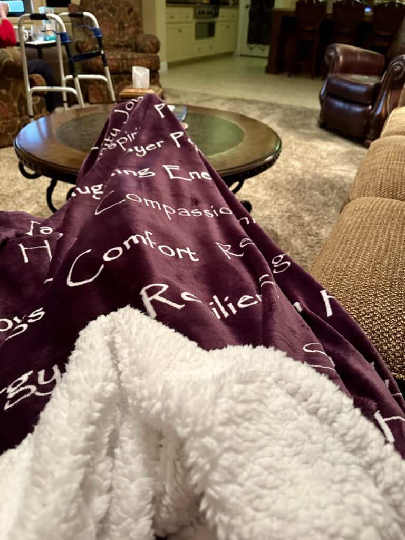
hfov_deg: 56.8
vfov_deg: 71.6
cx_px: 202
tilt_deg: -34.5
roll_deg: -2.7
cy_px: 270
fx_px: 374
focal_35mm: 24
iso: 640
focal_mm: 6.86
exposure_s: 1/40
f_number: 1.78
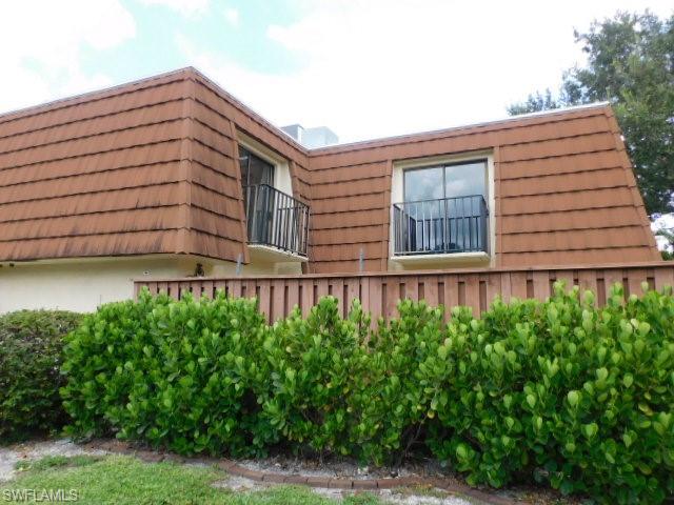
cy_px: 252
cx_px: 337
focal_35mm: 24
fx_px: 467
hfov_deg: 71.6
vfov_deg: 56.8
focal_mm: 4.3
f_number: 3.3
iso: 125
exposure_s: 1/400
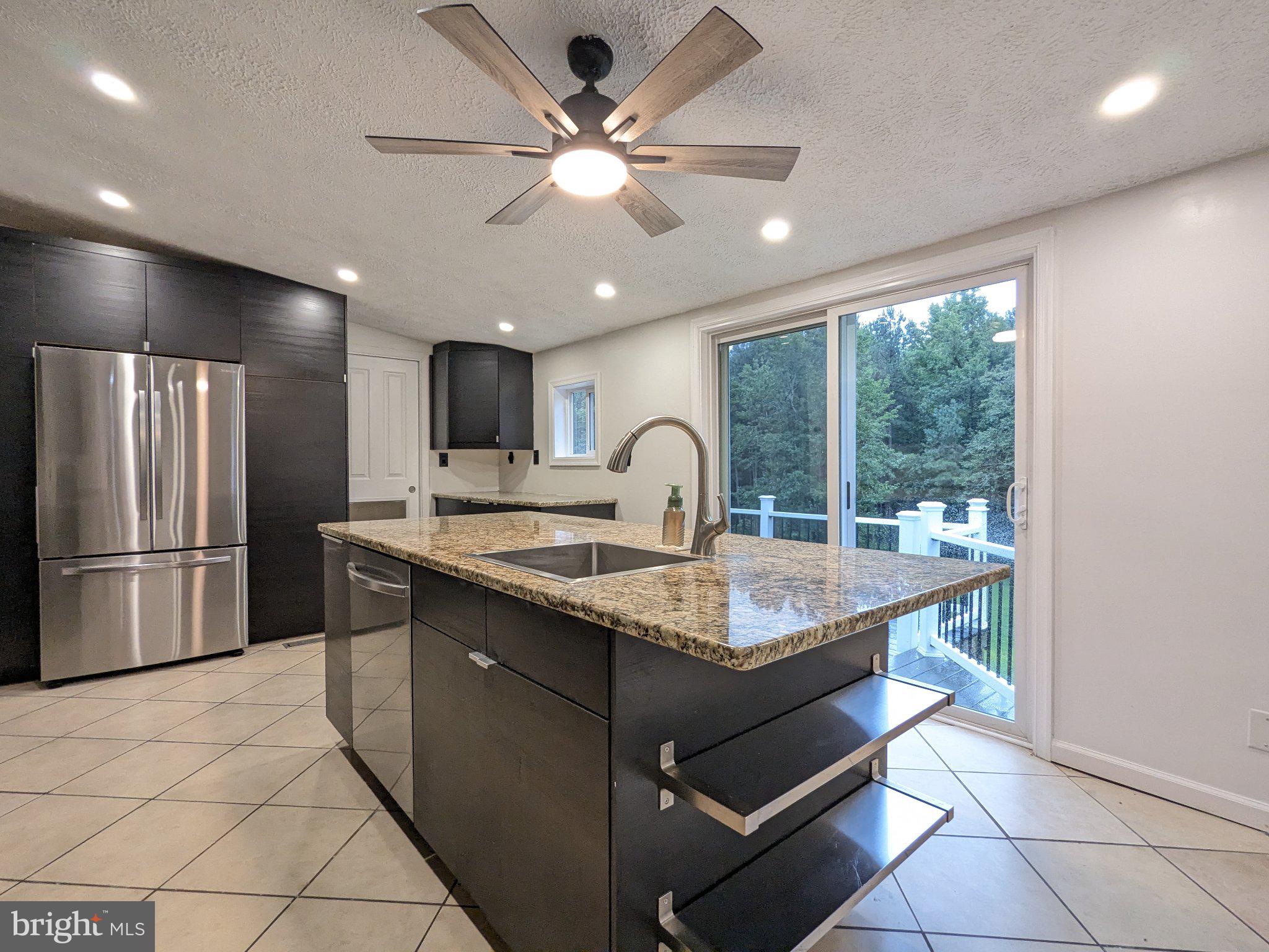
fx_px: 587
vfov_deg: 78.1
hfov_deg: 94.5
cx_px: 634
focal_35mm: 16
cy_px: 476
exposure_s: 1/60
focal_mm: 2.35
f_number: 2.2
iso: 318
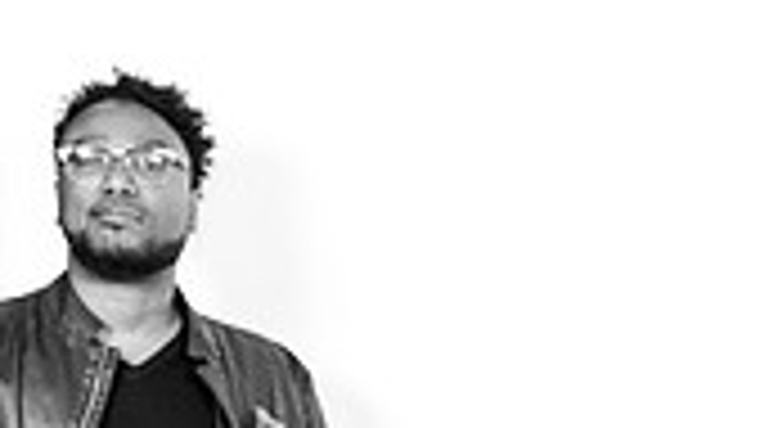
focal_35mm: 97
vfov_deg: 11.9
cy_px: 637
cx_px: 832
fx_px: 1954
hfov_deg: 20.9
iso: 500
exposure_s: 1/200
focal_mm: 27
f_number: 4
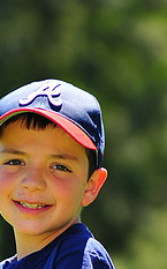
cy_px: 319
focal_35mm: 457
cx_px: 26
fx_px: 3338
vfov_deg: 4.6
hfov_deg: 2.9
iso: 200
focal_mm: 180
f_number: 5
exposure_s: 1/400
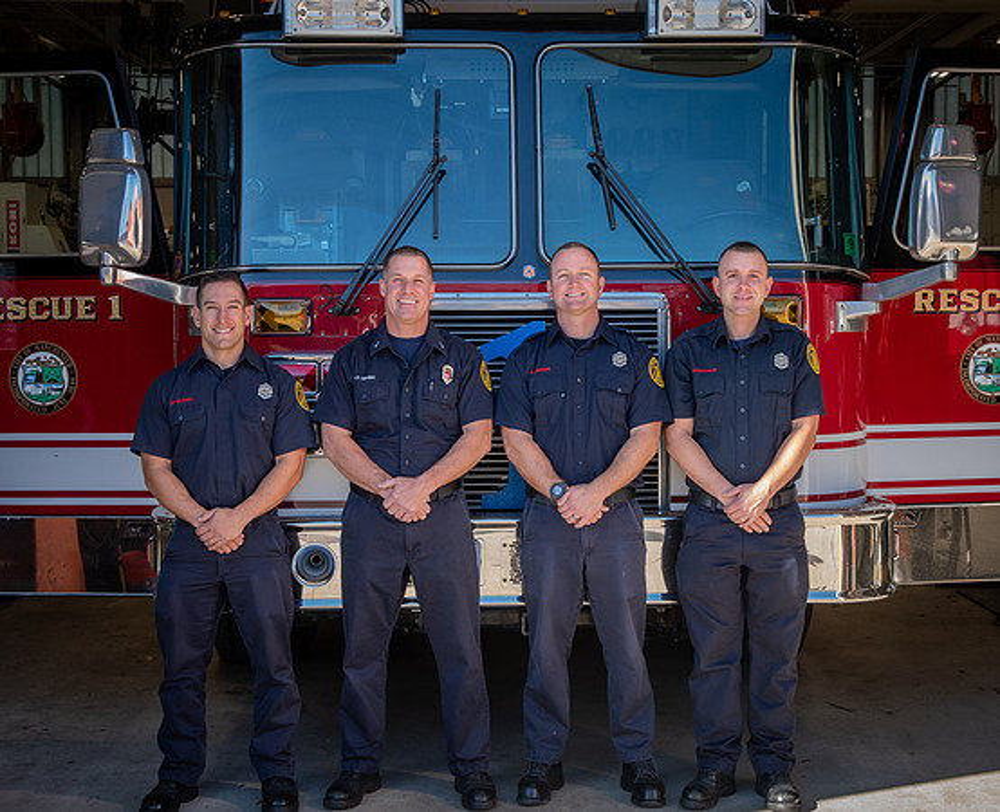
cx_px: 542
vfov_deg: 26.5
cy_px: 394
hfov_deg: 32.3
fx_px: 1724
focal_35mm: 58
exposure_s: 1/125
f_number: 7.1
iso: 400
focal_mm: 31
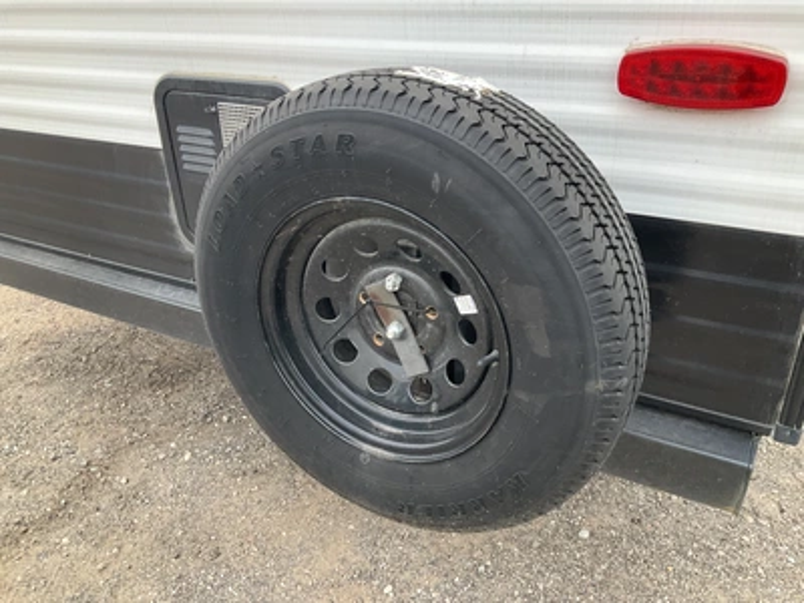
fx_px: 674
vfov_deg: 48.2
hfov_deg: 61.7
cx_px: 402
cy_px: 302
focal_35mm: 29
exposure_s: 1/397
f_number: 1.8
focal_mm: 3
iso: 25
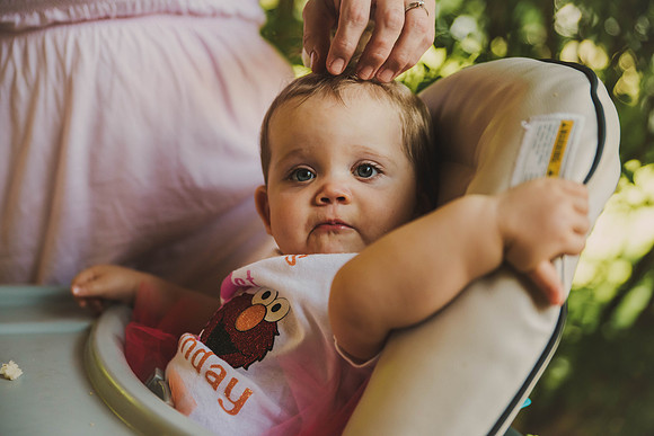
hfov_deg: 33.4
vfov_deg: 22.6
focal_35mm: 60
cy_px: 218
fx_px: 1090
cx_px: 327
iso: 1250
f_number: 2.8
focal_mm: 60
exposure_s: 1/640
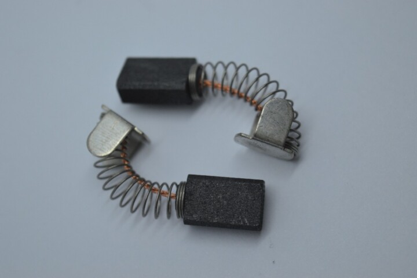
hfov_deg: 24.6
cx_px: 208
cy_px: 139
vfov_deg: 16.5
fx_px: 955
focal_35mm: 82
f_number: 5.6
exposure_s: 1/125
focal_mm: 55
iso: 320
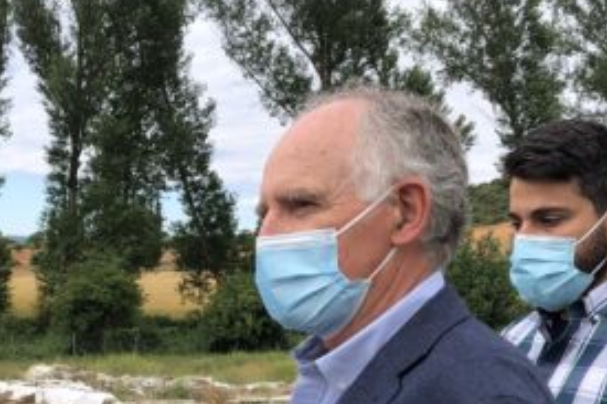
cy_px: 459
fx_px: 1129
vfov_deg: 19.3
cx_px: 95
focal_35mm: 67
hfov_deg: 29.2
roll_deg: -1.5
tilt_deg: -11.2
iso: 20
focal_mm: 3.99
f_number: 1.8
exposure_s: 1/1143
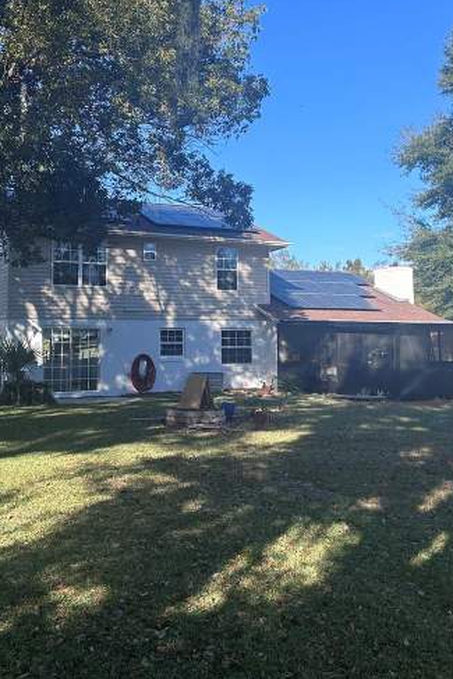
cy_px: 276
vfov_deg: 47.2
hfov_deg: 32.7
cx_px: 222
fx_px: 773
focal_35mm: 41
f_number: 1.78
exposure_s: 1/1613
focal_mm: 6.86
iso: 80
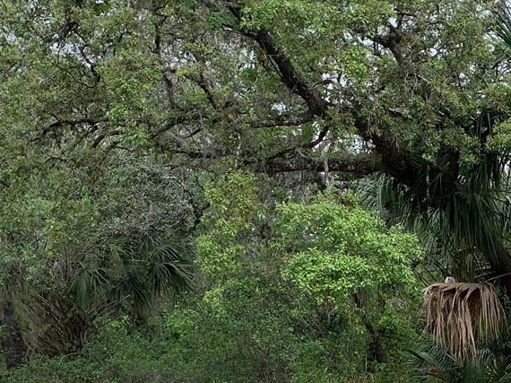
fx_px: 1077
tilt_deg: -2.6
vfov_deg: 19.3
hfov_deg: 25.5
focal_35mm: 73
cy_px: 418
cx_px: 500
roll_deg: +2.8
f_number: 1.8
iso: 25
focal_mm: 4.25
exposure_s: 1/471
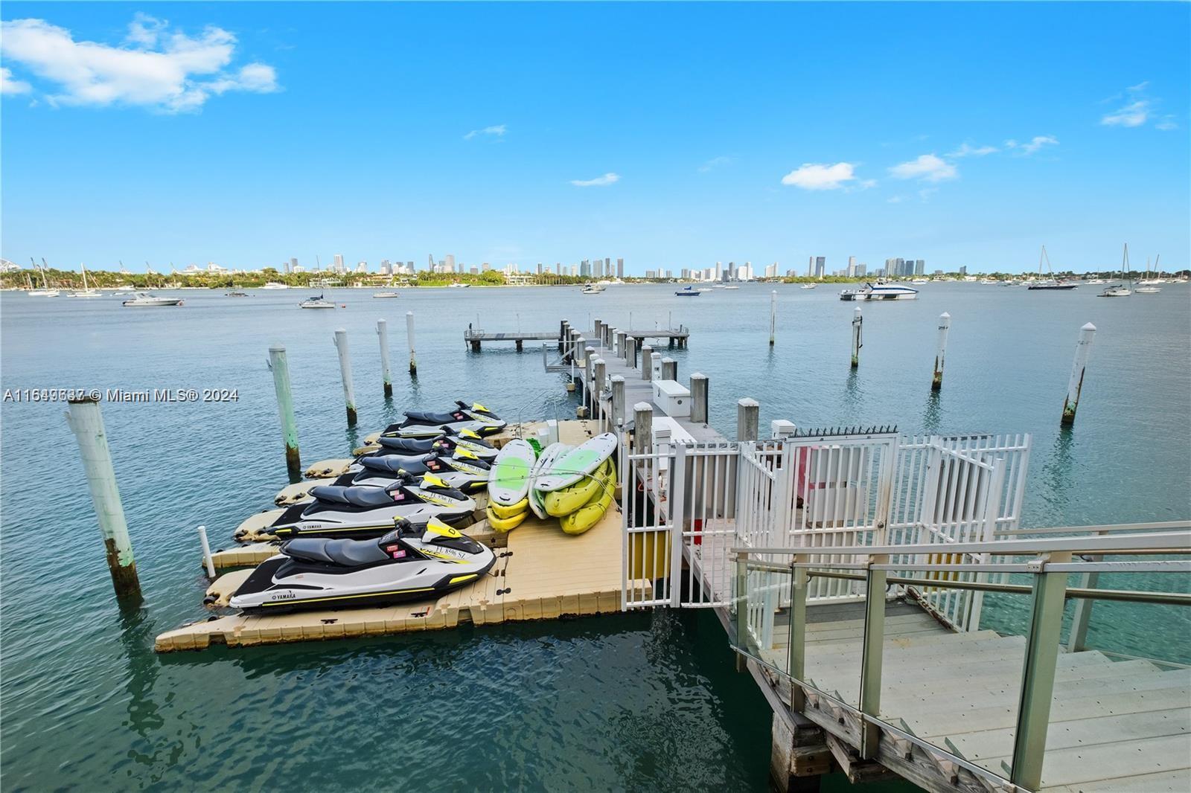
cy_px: 396
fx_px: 496
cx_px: 596
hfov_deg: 100.4
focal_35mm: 15
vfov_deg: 77.3
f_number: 8
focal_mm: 10
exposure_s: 1/250
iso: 500
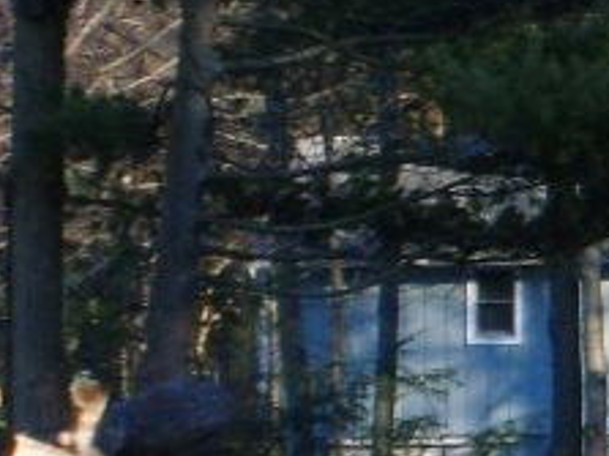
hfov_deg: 4.1
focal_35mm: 483
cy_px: 243
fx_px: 8493
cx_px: 1284
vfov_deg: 3.1
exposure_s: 1/90
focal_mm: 17.4
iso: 50
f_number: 4.9
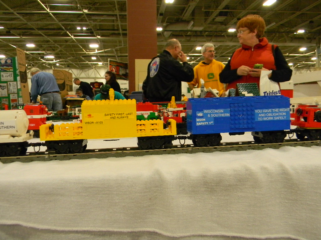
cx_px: 160
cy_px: 120
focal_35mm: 28
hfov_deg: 63.4
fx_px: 260
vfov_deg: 49.7
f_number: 3.5
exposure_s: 1/30
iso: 315
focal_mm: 5
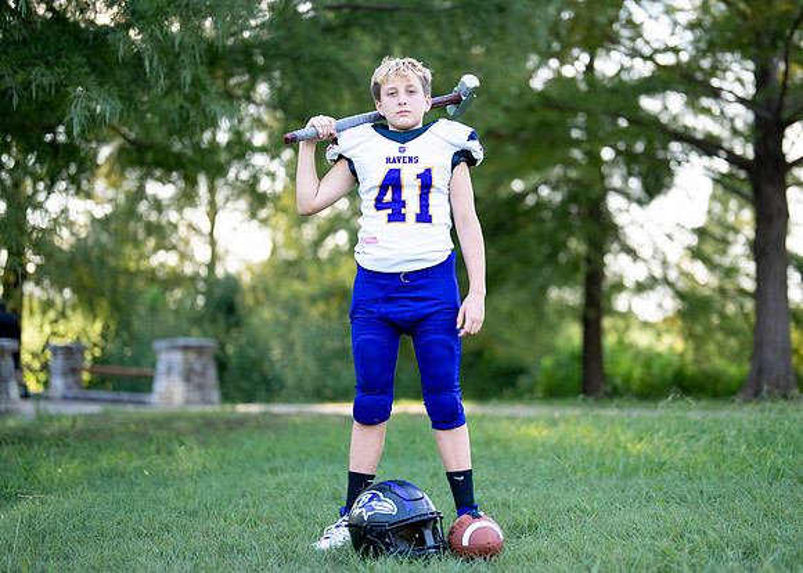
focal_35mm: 59
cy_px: 257
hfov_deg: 33.3
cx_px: 434
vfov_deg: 24.1
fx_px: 1343
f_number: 1.2
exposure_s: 1/1000
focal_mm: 50
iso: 100
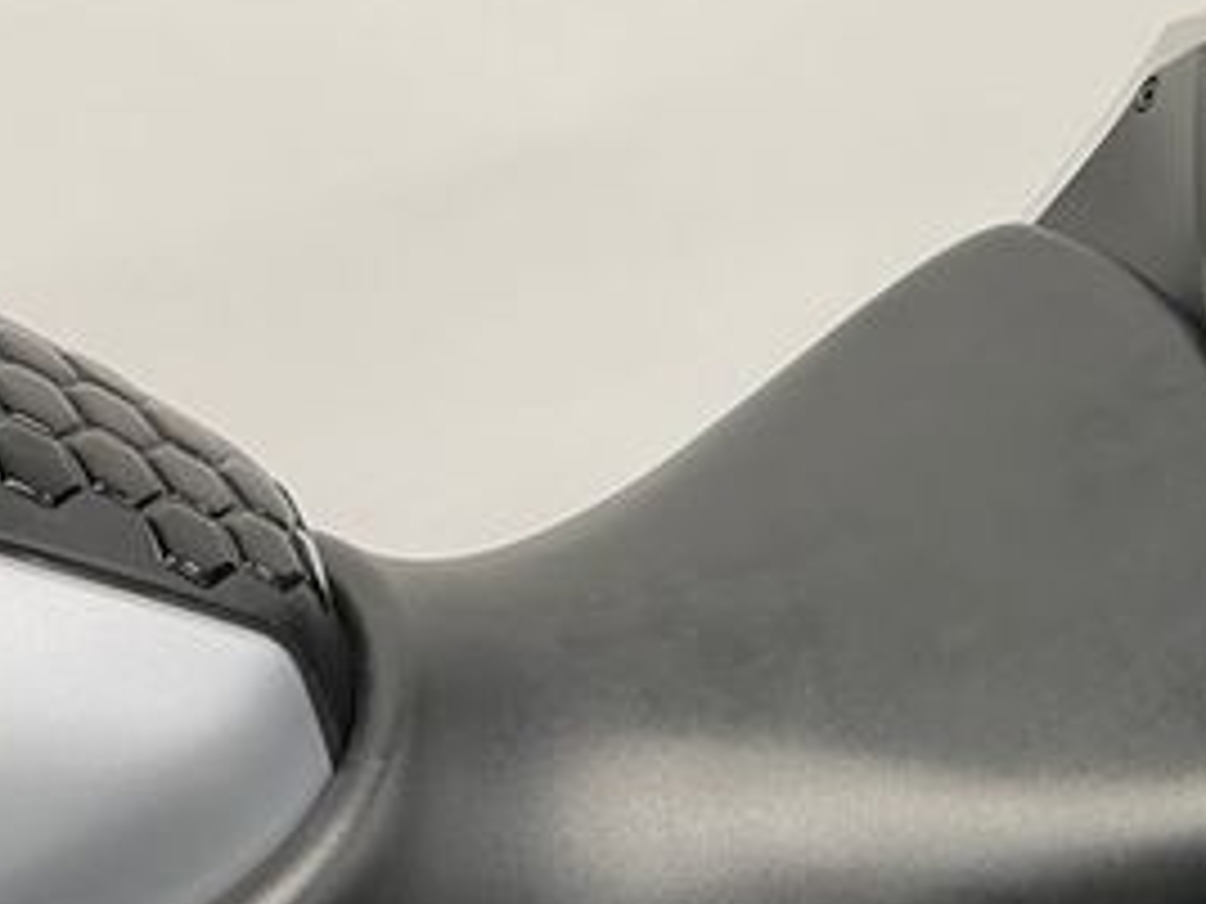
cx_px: 1094
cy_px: 508
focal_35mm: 62
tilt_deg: -33.7
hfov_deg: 29.8
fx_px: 2160
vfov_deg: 23.6
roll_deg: -2.6
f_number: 1.6
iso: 125
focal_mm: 5.1
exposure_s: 1/50
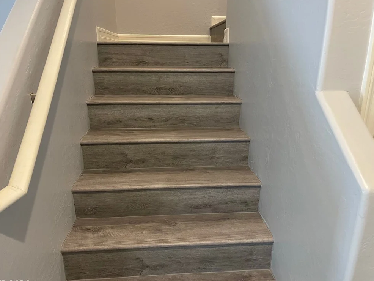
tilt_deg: -18.6
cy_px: 144
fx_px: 292
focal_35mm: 27
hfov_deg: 65.3
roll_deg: +0.4
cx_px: 183
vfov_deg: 51.4
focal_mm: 5.1
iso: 320
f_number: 1.6
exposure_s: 1/60
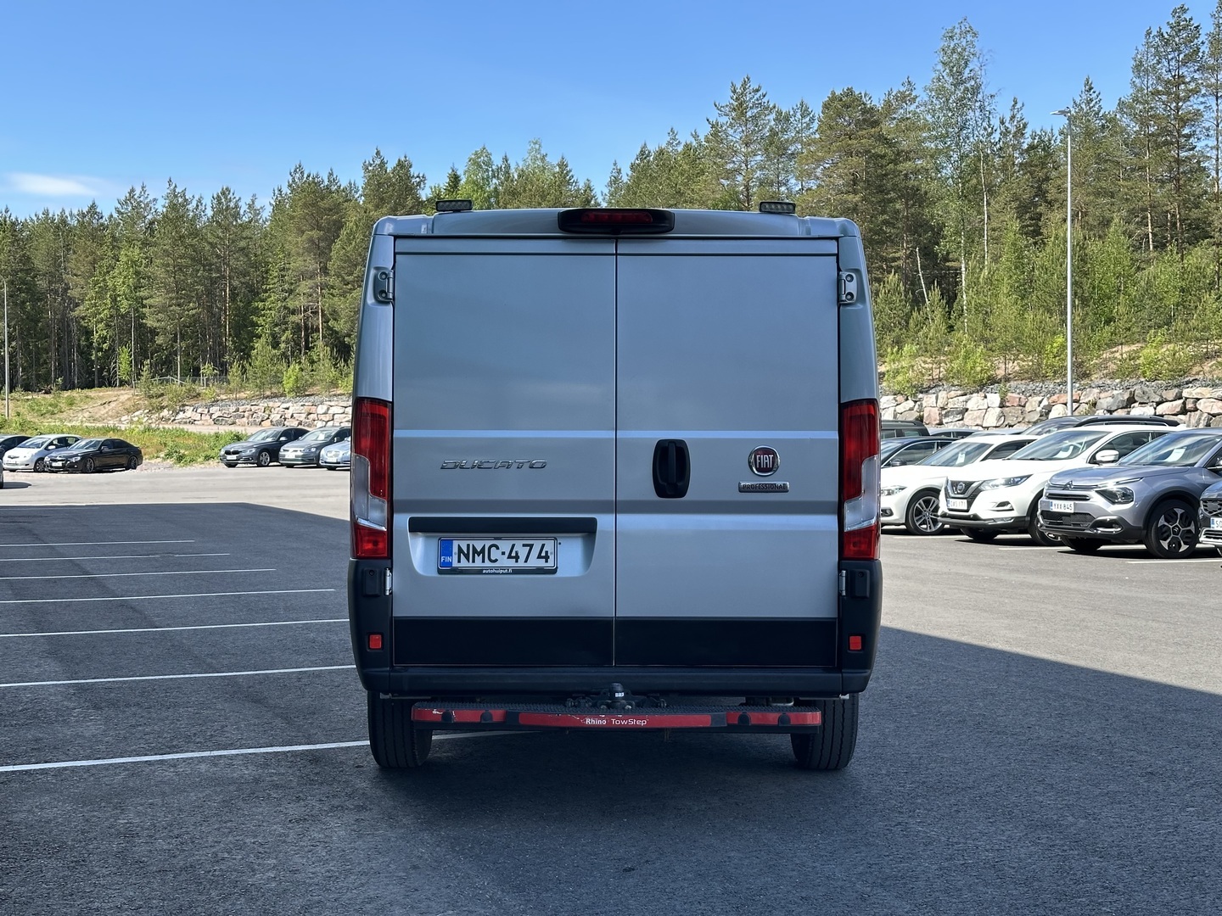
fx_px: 1694
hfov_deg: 39.7
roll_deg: +1.2
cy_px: 458
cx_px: 611
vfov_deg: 30.3
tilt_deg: -0.6
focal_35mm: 48
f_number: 1.78
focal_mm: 6.86
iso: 64
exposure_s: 1/646
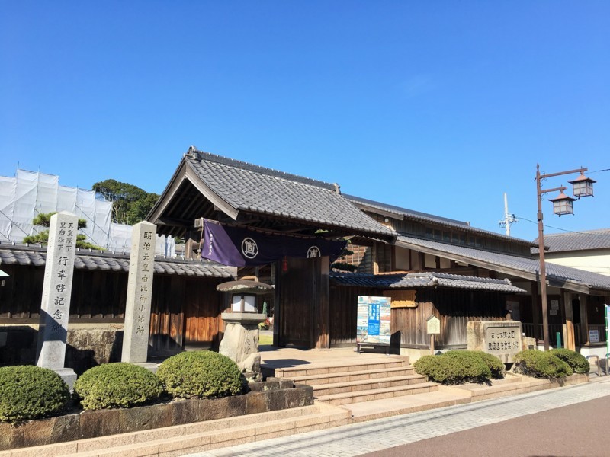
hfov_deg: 61.7
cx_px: 305
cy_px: 228
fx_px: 511
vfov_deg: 48.2
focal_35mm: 29
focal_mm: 4.15
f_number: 2.2
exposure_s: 1/1131
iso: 25
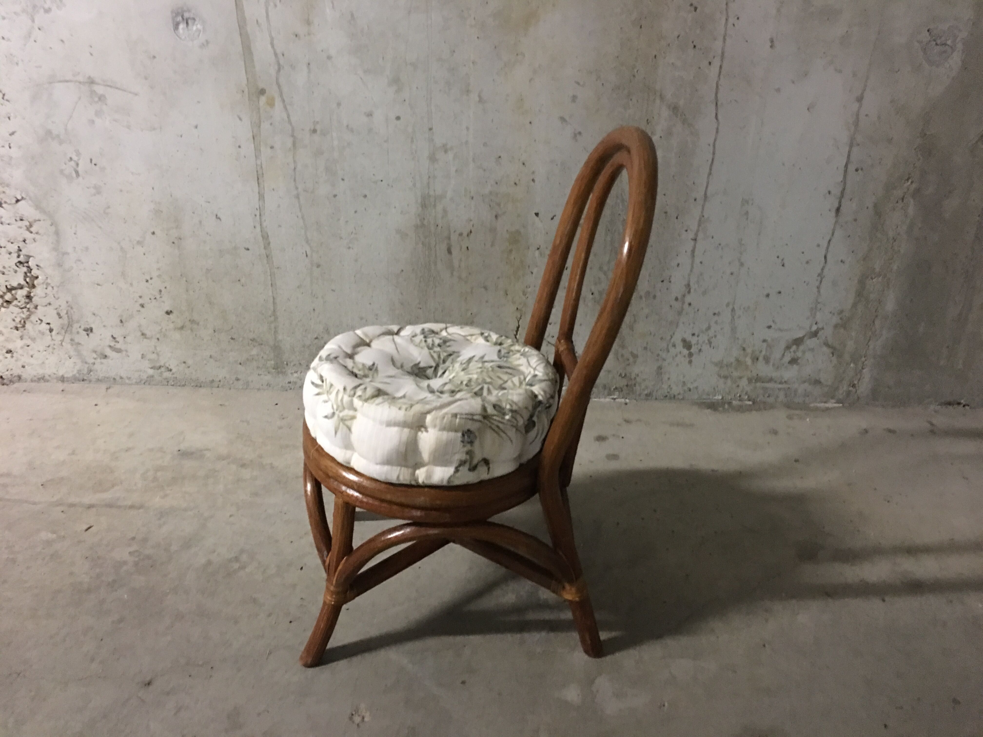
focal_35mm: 29
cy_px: 368
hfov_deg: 61.7
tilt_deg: -26.3
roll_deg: -1.5
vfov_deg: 48.2
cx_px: 492
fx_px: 824
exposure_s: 1/4
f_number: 2.2
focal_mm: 4.15
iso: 125
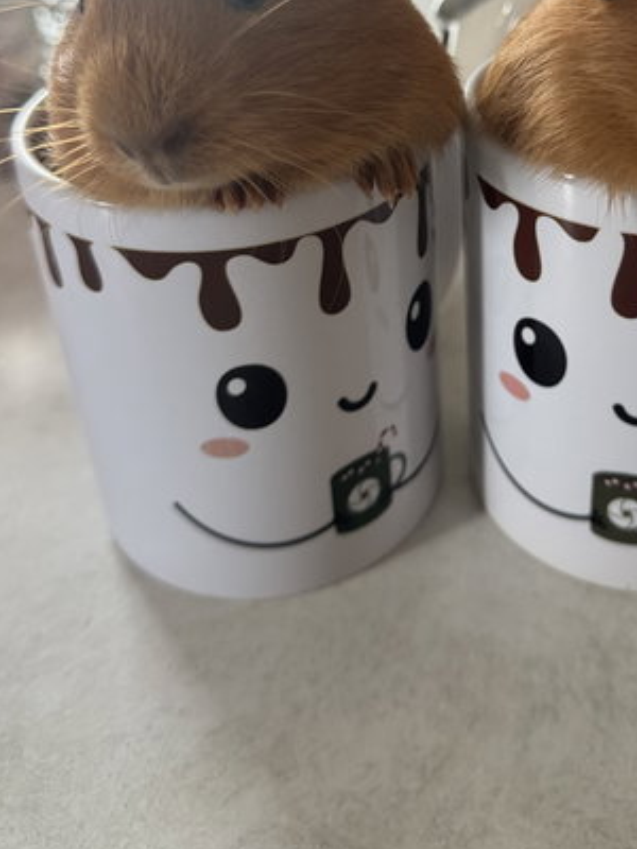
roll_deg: +2.5
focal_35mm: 40
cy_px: 228
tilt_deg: -29.9
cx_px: 454
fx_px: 981
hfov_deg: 35.4
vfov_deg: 45.4
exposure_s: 1/121
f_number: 1.78
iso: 200
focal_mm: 6.76
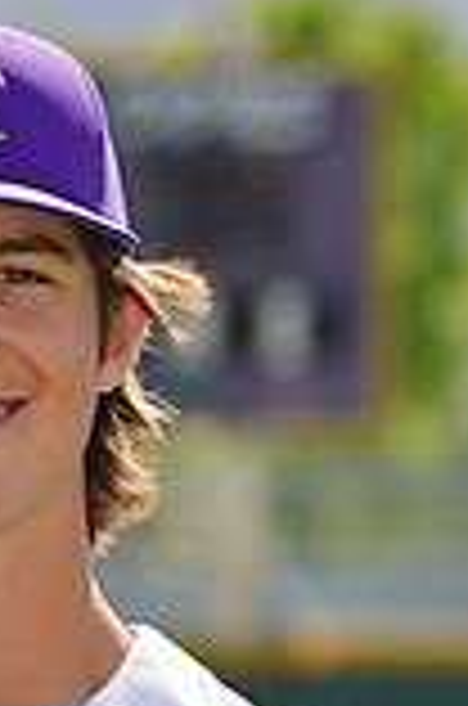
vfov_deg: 2.5
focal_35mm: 835
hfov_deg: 1.6
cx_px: -32
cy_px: 931
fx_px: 16354
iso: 100
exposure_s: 1/250
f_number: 8
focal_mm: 226
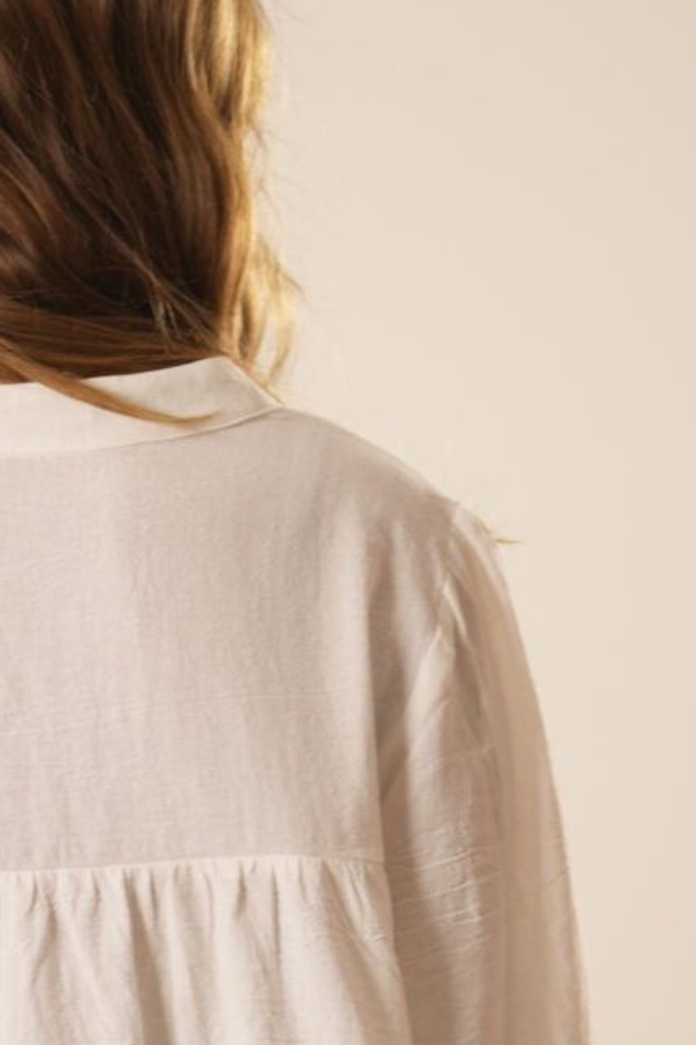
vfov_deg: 5.0
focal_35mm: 408
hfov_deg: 3.4
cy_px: 974
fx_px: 11837
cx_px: -63
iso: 1000
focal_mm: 146
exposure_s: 1/125
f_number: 4
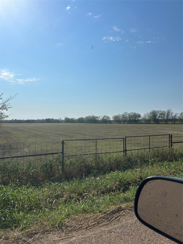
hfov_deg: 53.1
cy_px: 122
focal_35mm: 26
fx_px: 183
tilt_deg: -1.3
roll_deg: +0.9
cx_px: 92
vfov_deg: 67.3
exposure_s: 1/12658
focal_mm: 5.7
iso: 50
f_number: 1.5
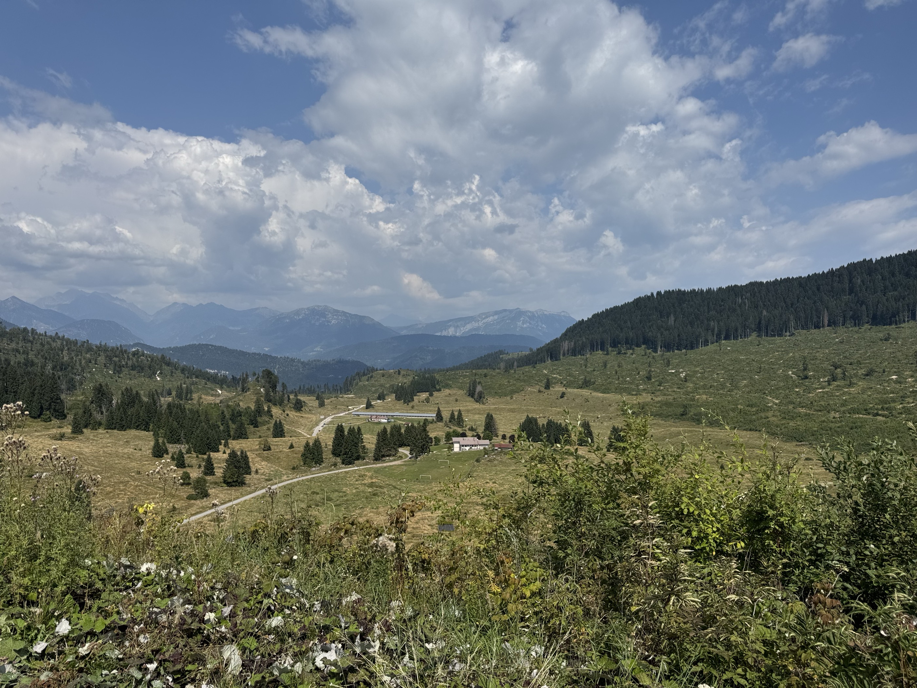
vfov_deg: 56.8
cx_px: 458
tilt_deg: -0.6
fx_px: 636
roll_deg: -0.2
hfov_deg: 71.6
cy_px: 344
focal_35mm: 24
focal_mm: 6.76
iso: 80
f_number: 1.78
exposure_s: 1/7937
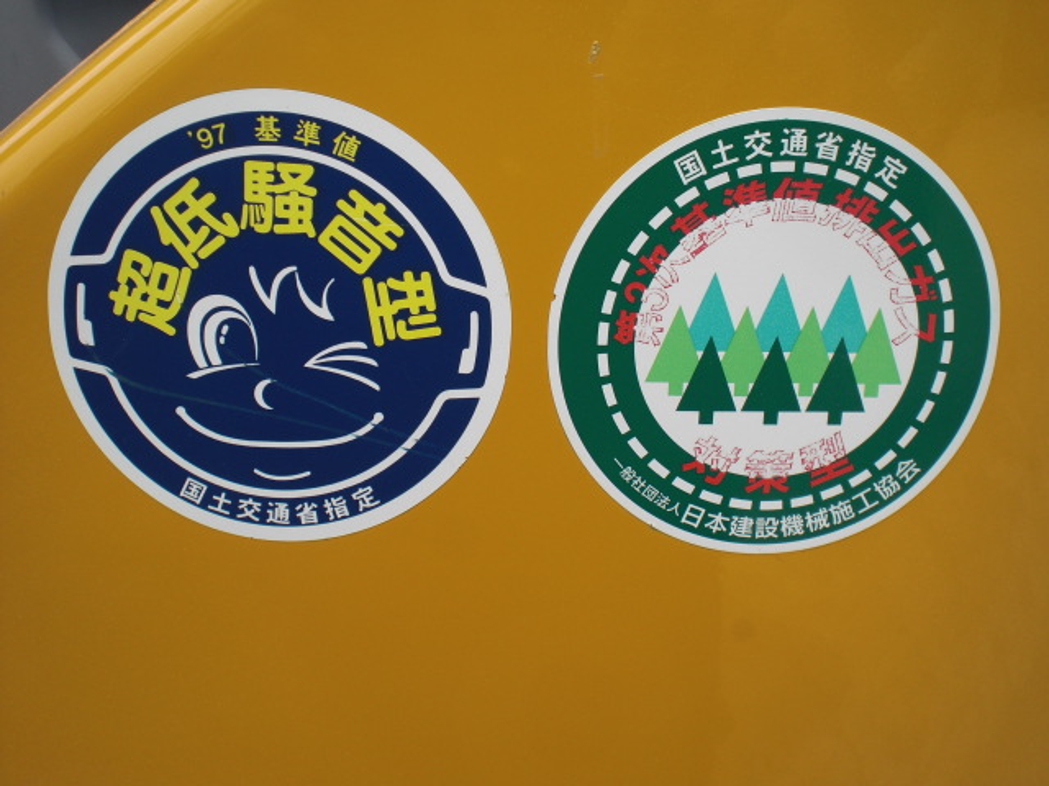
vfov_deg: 37.7
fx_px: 1152
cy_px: 393
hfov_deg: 49.0
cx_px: 524
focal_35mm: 38
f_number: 5.6
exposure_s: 1/200
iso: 64
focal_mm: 6.3
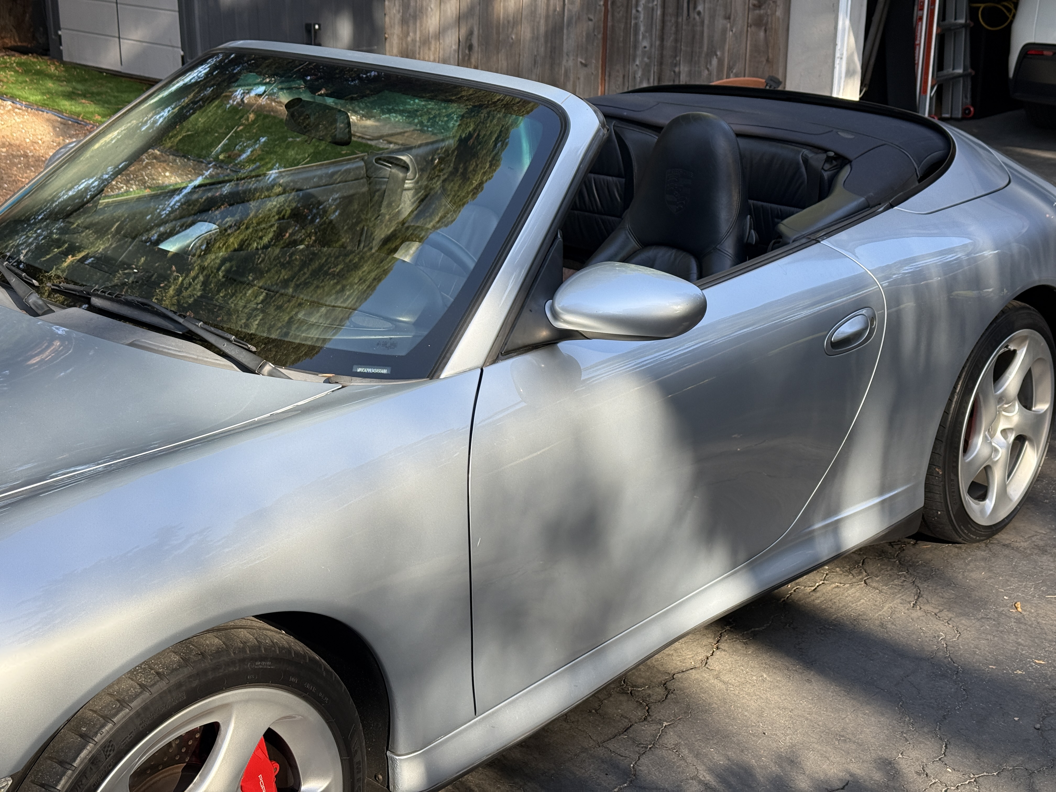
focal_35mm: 48
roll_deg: -0.3
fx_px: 1464
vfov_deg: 30.3
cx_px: 528
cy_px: 396
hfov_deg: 39.7
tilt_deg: -19.5
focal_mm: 6.76
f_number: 1.78
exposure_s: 1/534
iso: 64
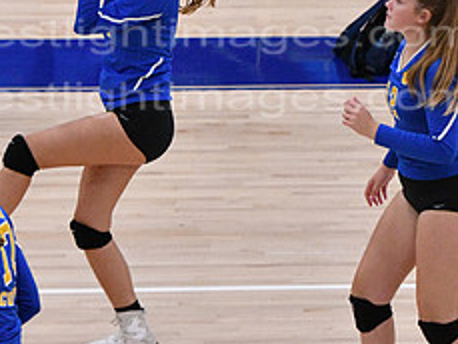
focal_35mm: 446
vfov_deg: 3.3
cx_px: 143
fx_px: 5904
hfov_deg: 4.4
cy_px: -120
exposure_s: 1/1250
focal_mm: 122
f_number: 3.2
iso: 6400
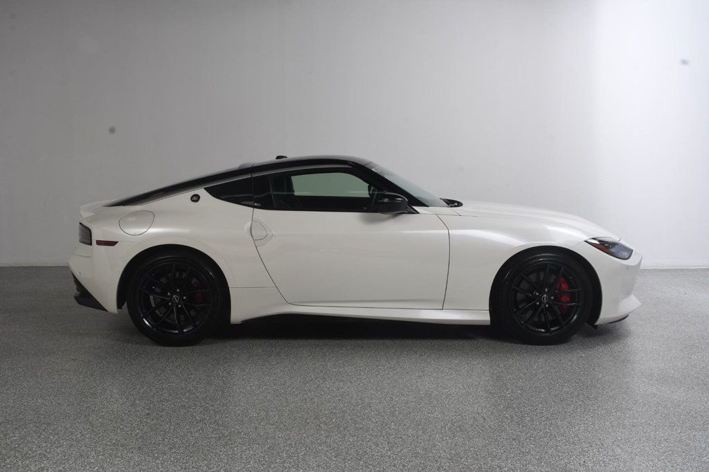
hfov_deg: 55.8
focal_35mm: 34
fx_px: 669
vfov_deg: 38.9
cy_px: 236
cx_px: 354
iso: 100
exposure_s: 1/160
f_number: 13
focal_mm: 23
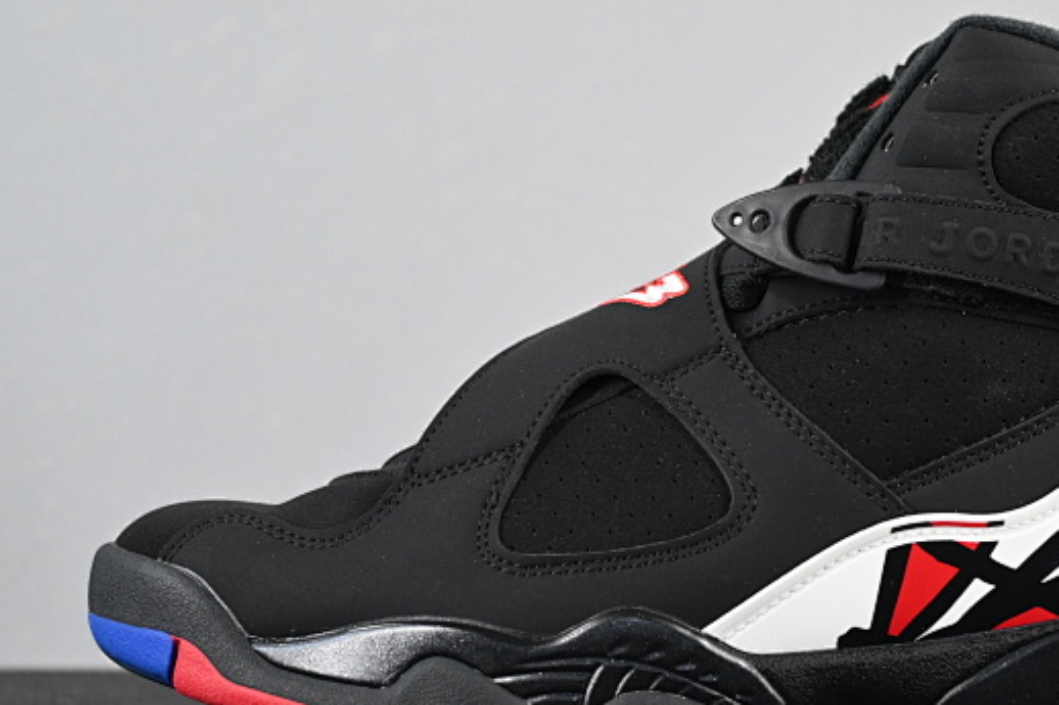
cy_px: 395
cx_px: 736
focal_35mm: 88
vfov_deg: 15.5
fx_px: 2588
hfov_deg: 23.0
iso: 1100
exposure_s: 1/125
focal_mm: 38
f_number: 5.6
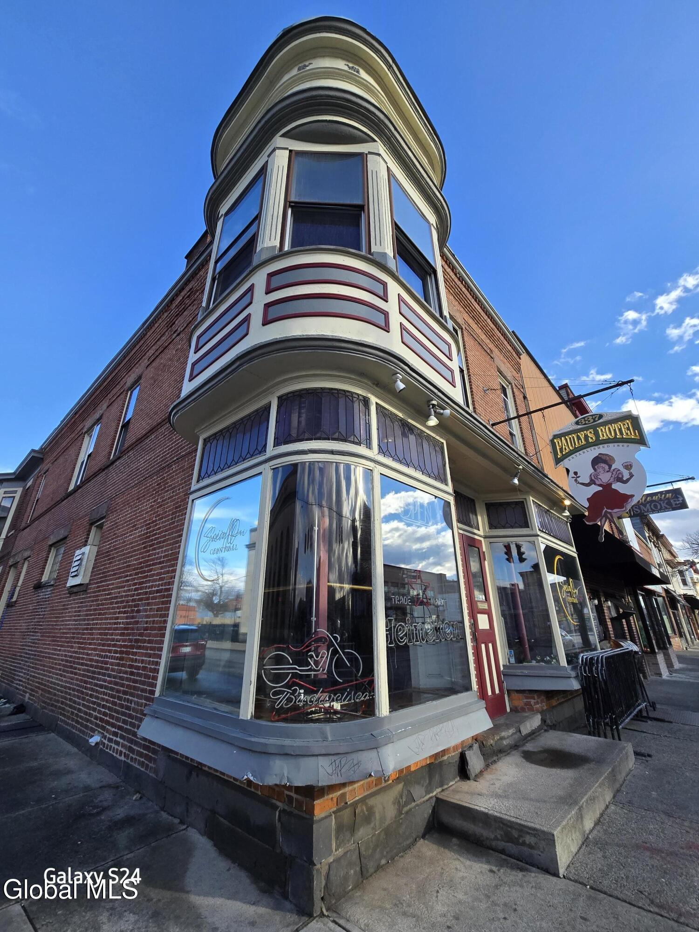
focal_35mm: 13
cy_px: 466
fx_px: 350
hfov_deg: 89.9
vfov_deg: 106.2
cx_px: 350
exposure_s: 1/2000
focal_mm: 2.2
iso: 160
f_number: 2.2
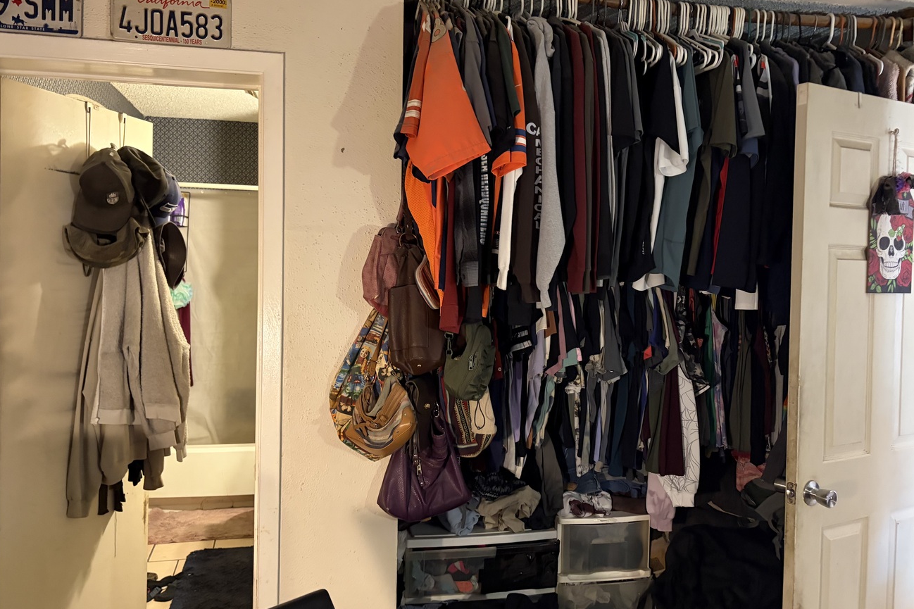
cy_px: 273
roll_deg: -2.2
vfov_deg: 43.5
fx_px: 762
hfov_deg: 61.9
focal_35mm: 30
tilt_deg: -1.3
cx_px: 444
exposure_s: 1/30
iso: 500
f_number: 1.6
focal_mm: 5.96
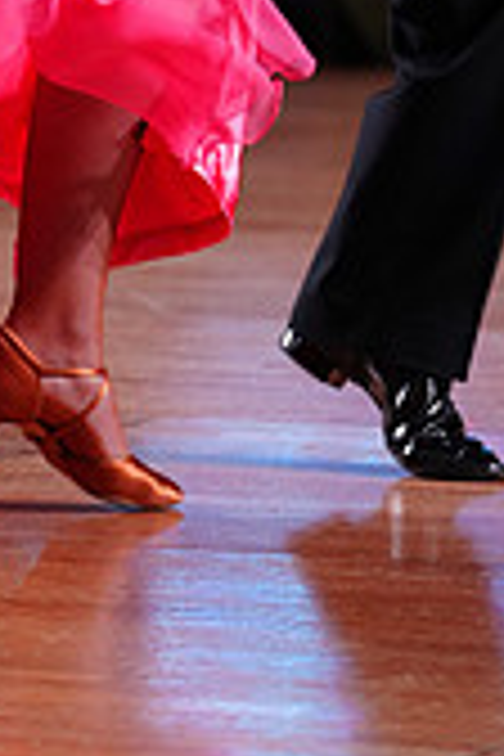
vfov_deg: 4.4
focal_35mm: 463
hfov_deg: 3.0
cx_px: -205
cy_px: -486
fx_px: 9722
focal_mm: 134
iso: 1250
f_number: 2.8
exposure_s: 1/400
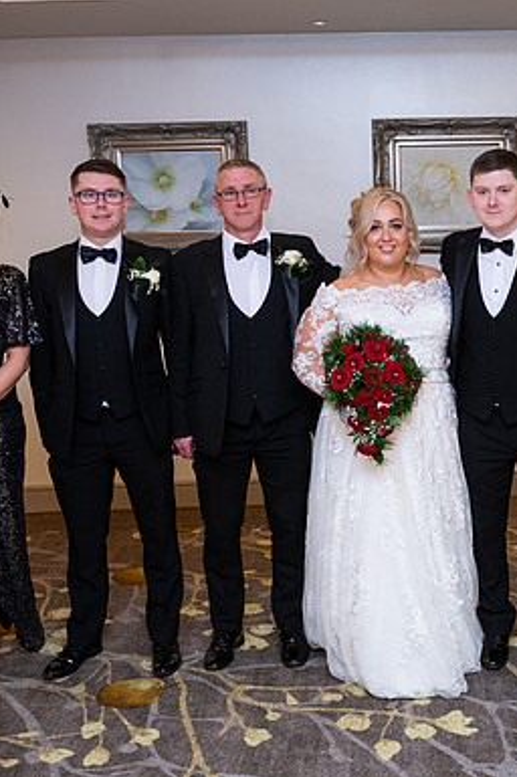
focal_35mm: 51
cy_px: 381
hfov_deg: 25.8
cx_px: 445
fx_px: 1101
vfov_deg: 38.9
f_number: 3.5
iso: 1000
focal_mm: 31
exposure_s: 1/160
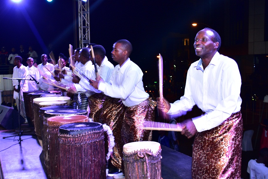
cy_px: 86
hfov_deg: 49.5
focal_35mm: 39
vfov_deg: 34.2
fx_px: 290
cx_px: 124
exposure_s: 1/40
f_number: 4.5
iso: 1000
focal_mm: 22
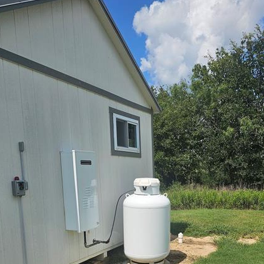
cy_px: 218
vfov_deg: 42.5
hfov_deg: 44.6
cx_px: 163
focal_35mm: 37
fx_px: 319
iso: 10
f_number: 1.7
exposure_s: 1/1358
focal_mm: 6.3
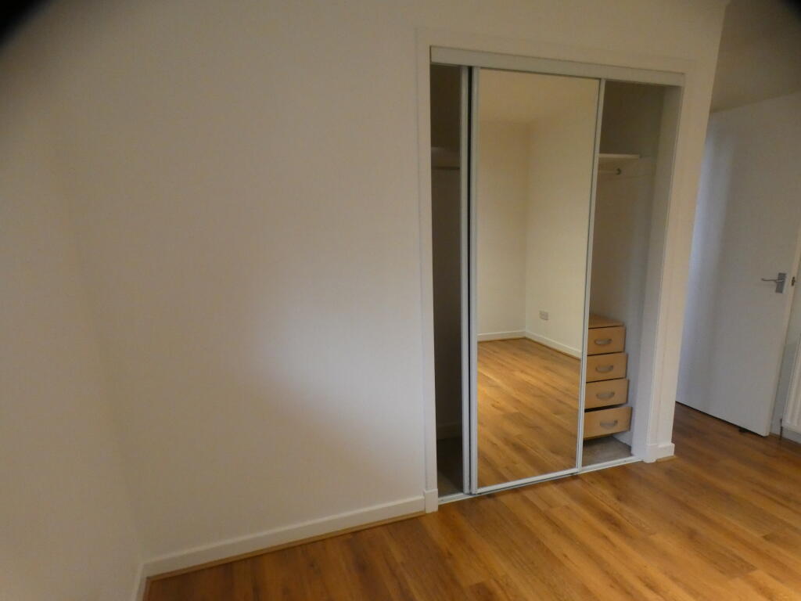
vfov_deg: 66.0
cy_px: 300
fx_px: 463
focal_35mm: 20
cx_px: 400
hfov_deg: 81.7
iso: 800
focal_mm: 3.6
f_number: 2.8
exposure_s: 1/60
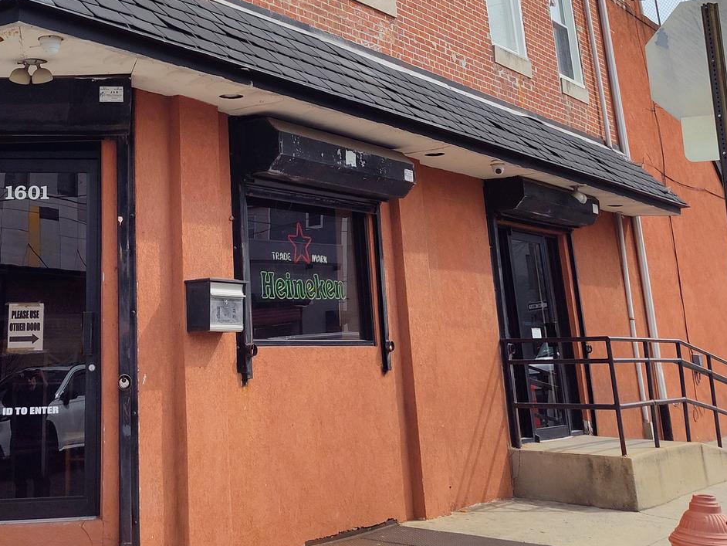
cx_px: 167
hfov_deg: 37.1
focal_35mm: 50
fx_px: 1050
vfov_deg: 27.5
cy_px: 8
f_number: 1.8
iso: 100
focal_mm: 5.56
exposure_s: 1/2349
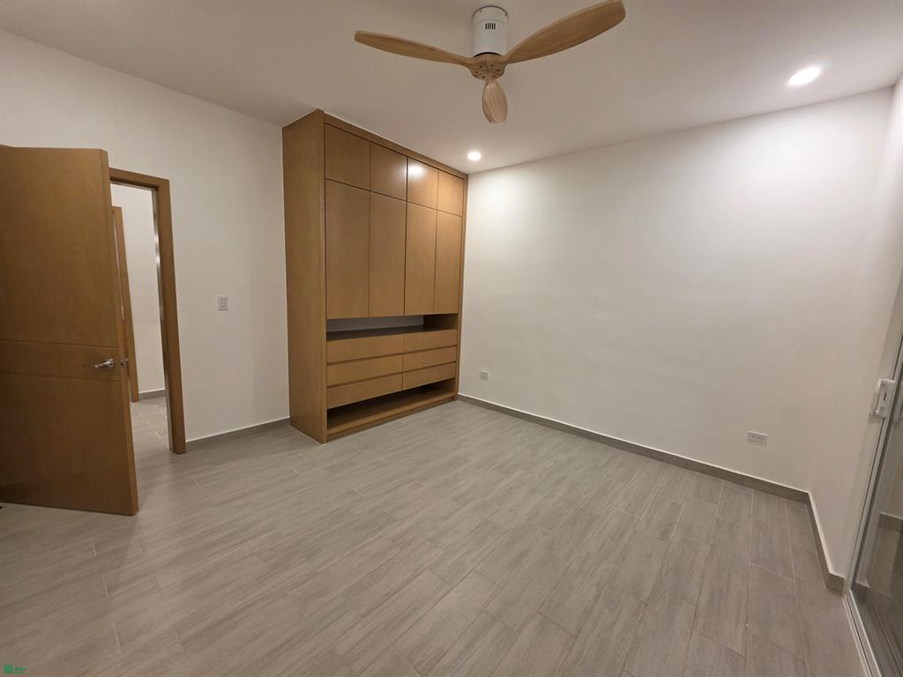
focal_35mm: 13
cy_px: 338
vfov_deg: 89.9
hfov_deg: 106.2
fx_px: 339
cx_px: 452
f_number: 1.9
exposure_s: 1/120
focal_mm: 2.2
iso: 200
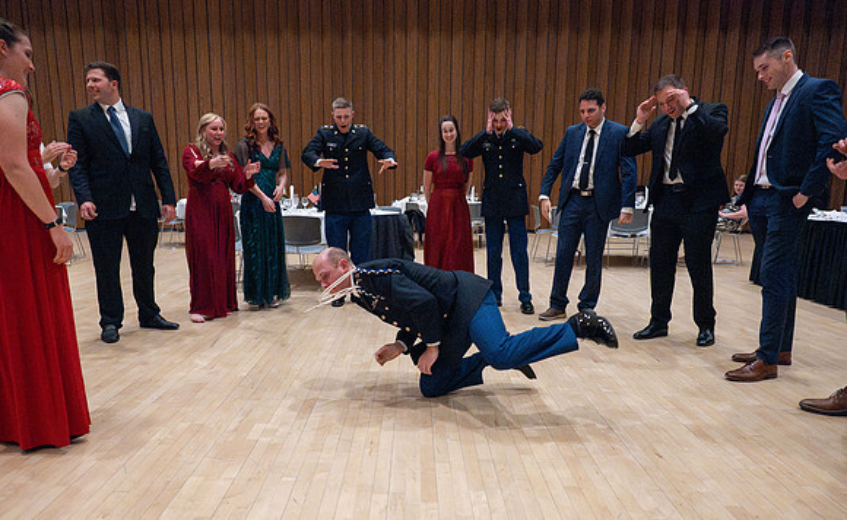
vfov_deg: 45.5
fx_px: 617
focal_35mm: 27
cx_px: 403
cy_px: 297
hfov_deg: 68.9
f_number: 3.5
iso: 20000
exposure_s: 1/400
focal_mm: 25
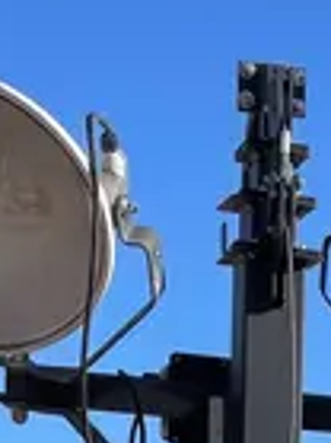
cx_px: 379
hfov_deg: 10.7
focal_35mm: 137
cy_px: 1114
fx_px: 1749
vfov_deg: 11.5
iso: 32
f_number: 1.6
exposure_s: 1/3040
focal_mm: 4.2
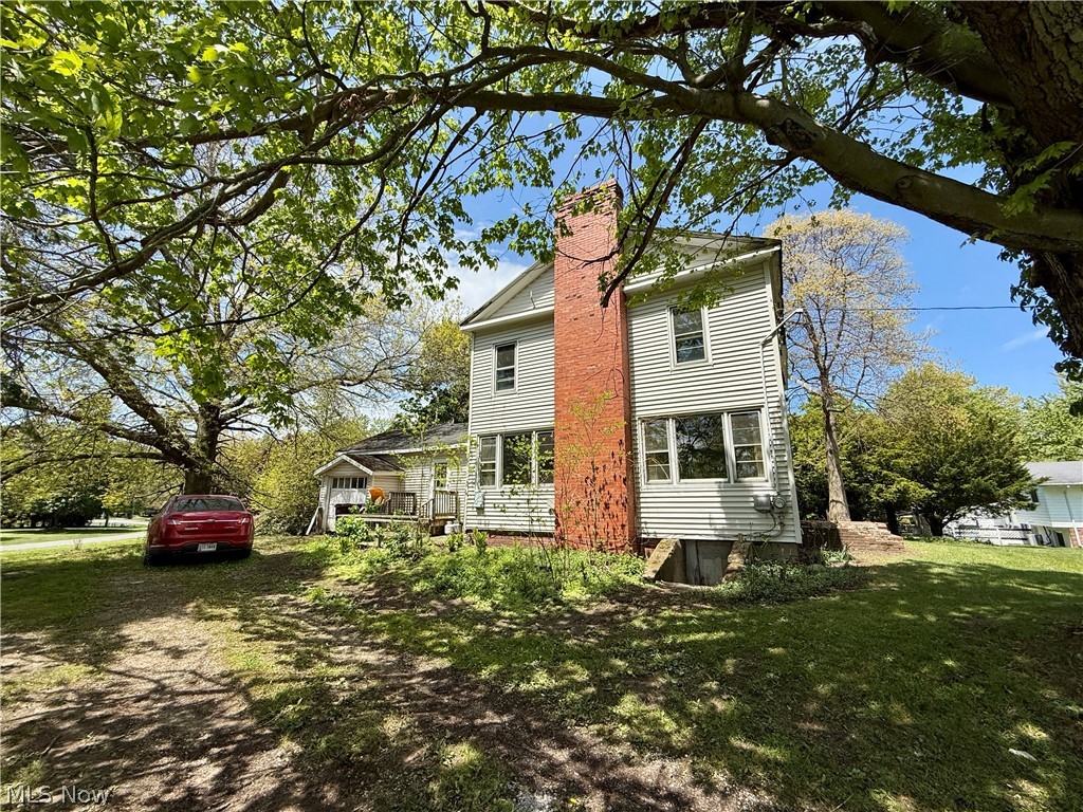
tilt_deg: +13.4
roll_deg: -0.3
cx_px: 542
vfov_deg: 85.7
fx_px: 438
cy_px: 406
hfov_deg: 102.1
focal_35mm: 14
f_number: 2.2
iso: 50
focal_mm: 2.22
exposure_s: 1/1961
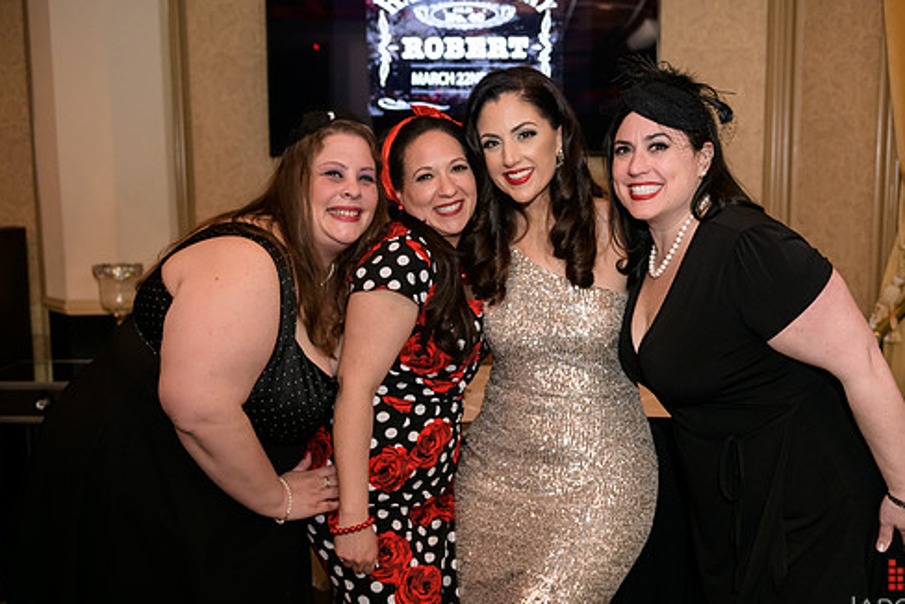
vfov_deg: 35.1
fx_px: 956
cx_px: 482
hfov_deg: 50.6
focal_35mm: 38
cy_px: 297
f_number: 3.2
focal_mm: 32
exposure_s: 1/125
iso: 1600
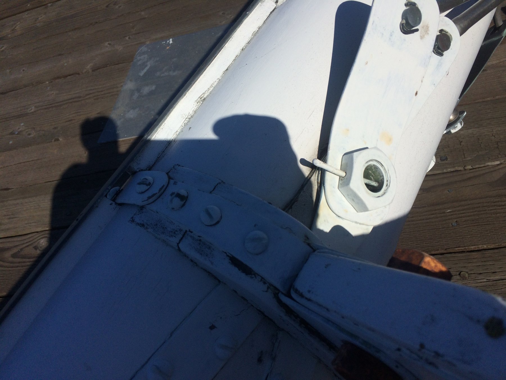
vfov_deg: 48.2
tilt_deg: -48.6
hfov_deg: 61.7
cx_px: 253
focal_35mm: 29
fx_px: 424
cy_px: 190
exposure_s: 1/6849
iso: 40
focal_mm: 4.15
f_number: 2.2
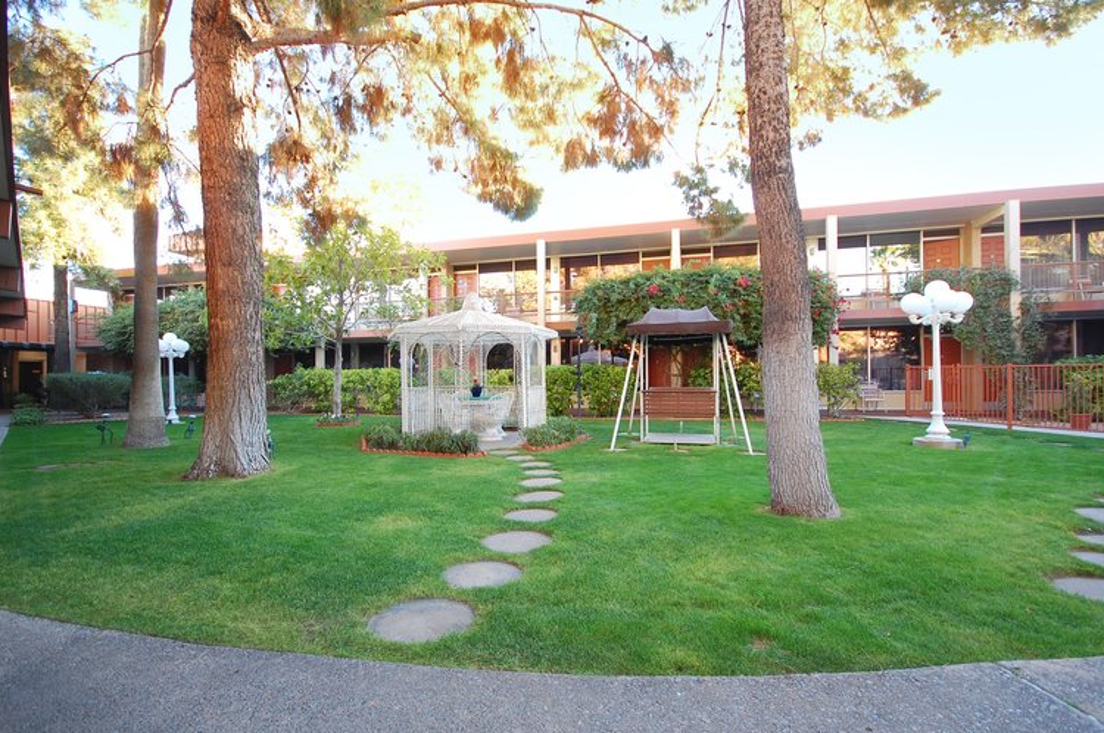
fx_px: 490
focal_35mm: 16
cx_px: 527
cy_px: 376
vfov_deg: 73.6
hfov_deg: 96.7
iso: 200
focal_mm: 10
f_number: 4
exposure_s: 1/25
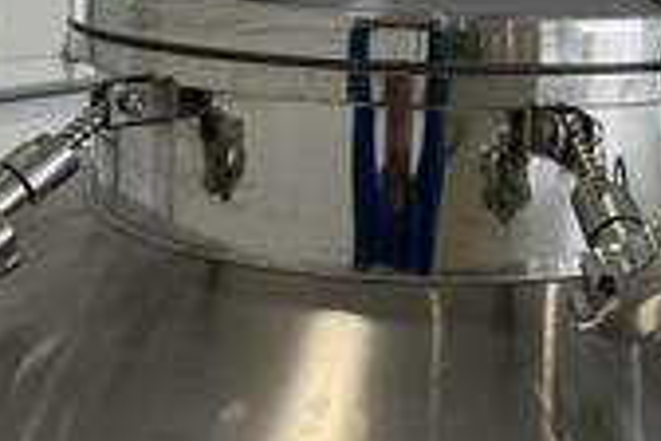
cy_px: -24
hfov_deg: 27.9
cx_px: 425
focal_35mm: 72
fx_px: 1322
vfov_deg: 18.3
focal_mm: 3
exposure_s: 1/122
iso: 32
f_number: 1.8
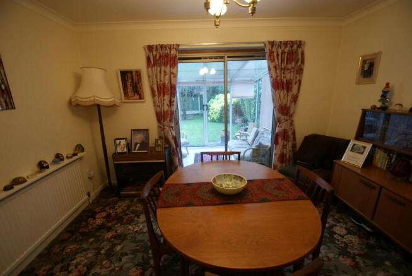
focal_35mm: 15
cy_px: 138
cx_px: 206
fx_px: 172
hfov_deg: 100.3
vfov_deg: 77.5
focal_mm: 10
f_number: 3.5
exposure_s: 1/5
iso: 100
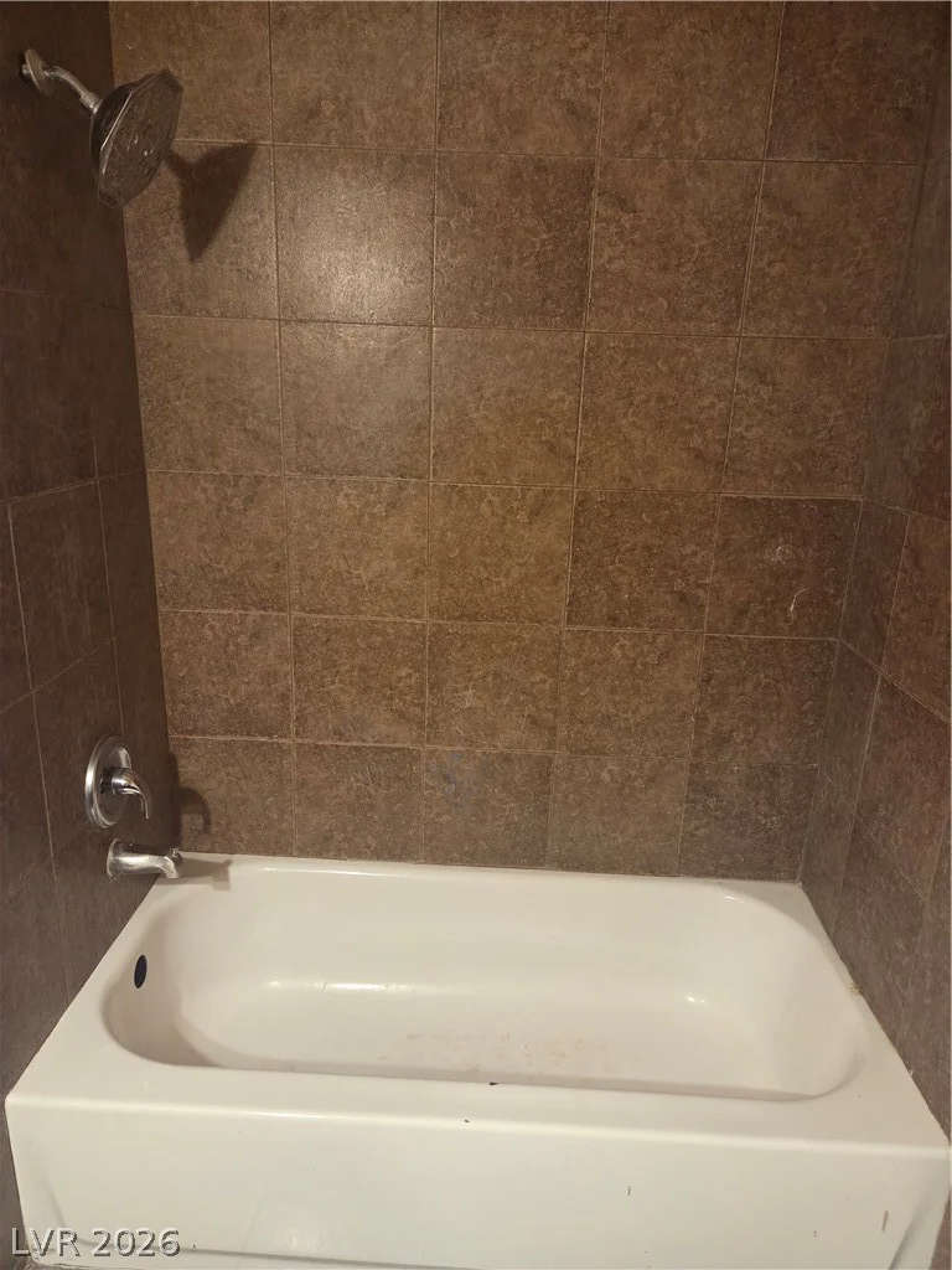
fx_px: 843
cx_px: 476
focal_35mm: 23
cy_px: 635
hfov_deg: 58.9
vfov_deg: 73.9
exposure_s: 1/120
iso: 1250
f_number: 1.8
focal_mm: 5.4
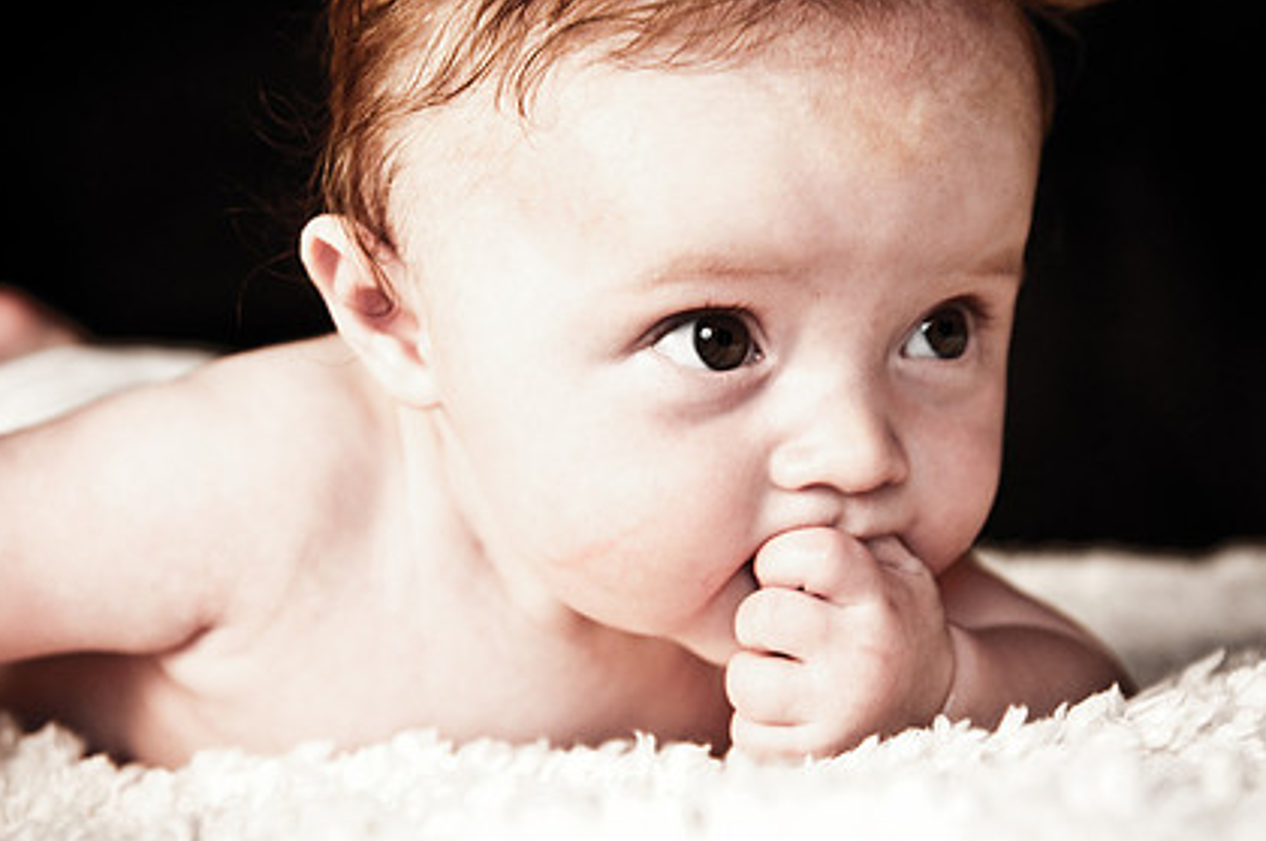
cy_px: 294
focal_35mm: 87
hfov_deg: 23.4
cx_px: 711
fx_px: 3056
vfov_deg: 15.6
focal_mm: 42
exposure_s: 1/60
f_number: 2.8
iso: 200
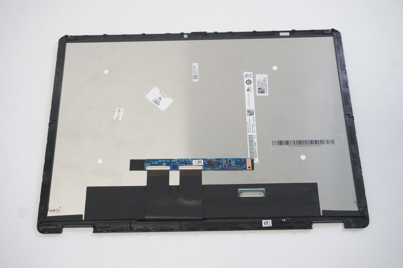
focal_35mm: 38
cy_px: 134
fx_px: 419
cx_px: 202
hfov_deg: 51.3
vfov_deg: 35.4
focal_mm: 25
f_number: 5.6
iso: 5000
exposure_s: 1/250
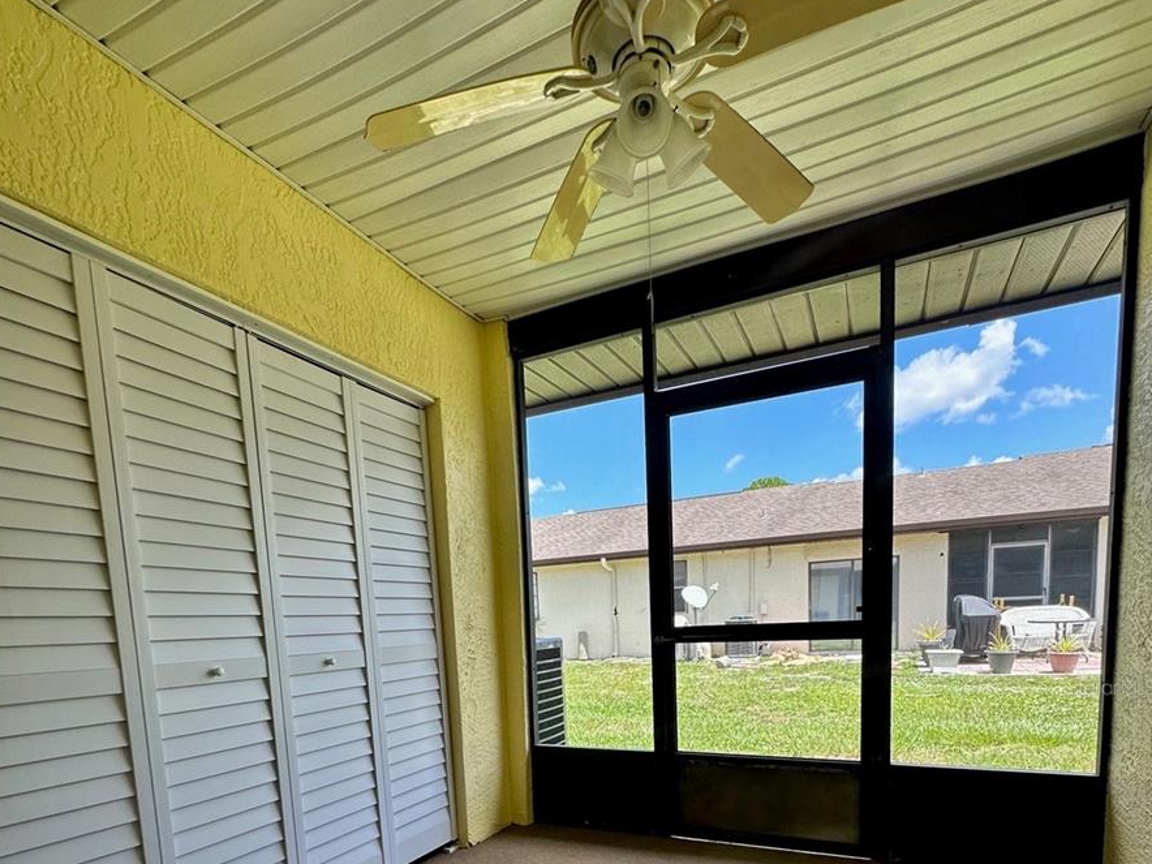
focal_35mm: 19
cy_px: 687
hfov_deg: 84.7
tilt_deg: -6.1
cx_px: 573
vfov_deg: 63.0
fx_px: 632
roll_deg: +2.1
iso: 40
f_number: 2.2
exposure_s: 1/344
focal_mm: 2.22
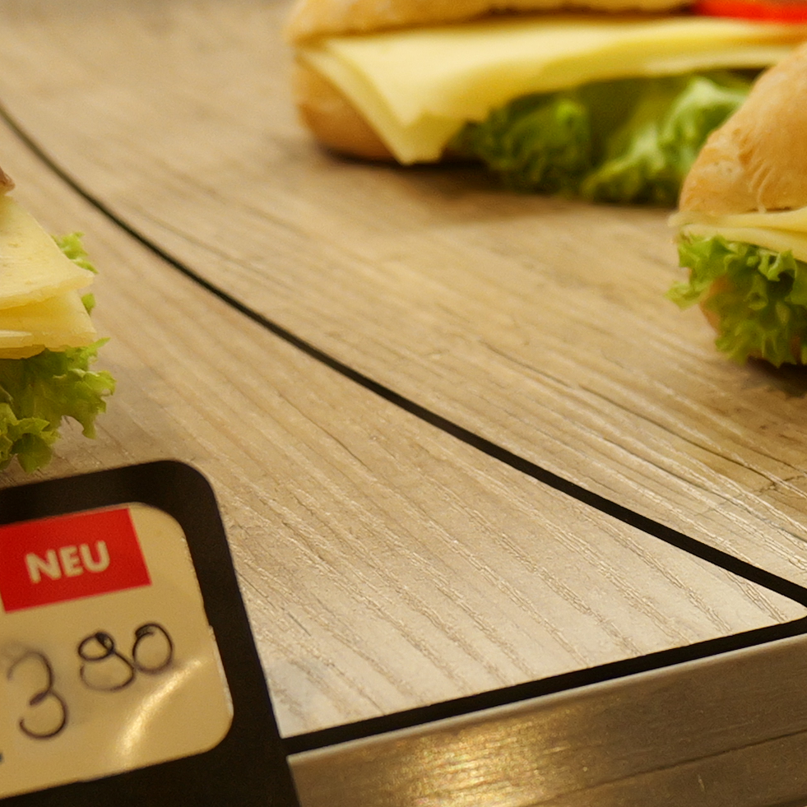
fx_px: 2743
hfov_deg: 15.6
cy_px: 522
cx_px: 1148
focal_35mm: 104
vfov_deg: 16.7
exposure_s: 1/400
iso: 1000
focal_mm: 20
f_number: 3.5
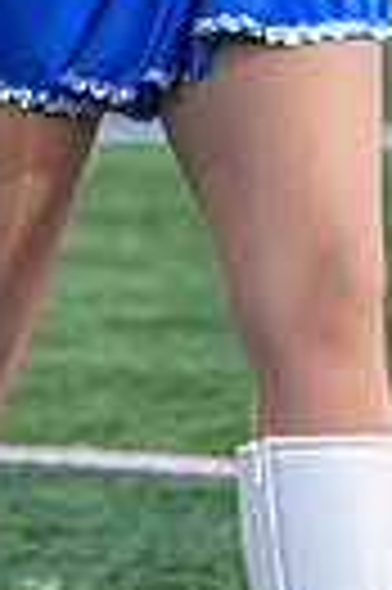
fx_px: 36468
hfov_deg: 0.6
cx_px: 94
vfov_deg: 0.9
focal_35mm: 2227
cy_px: -376
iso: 3200
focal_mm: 380
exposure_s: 1/400
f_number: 6.3
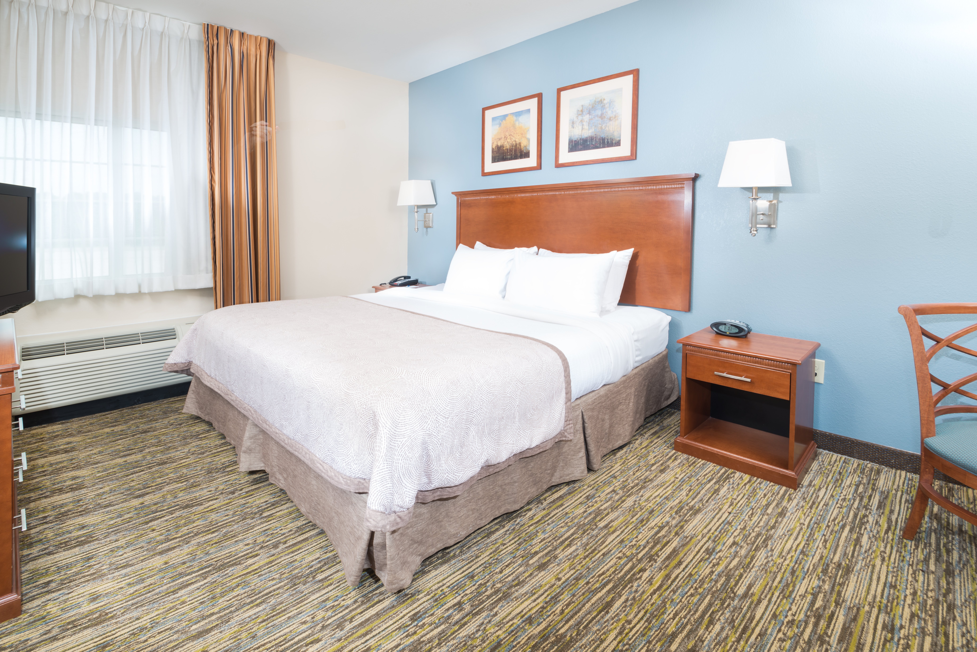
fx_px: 434
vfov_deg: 73.8
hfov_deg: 96.7
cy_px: 326
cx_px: 488
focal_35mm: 16
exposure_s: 1/3
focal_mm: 16
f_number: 11
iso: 100
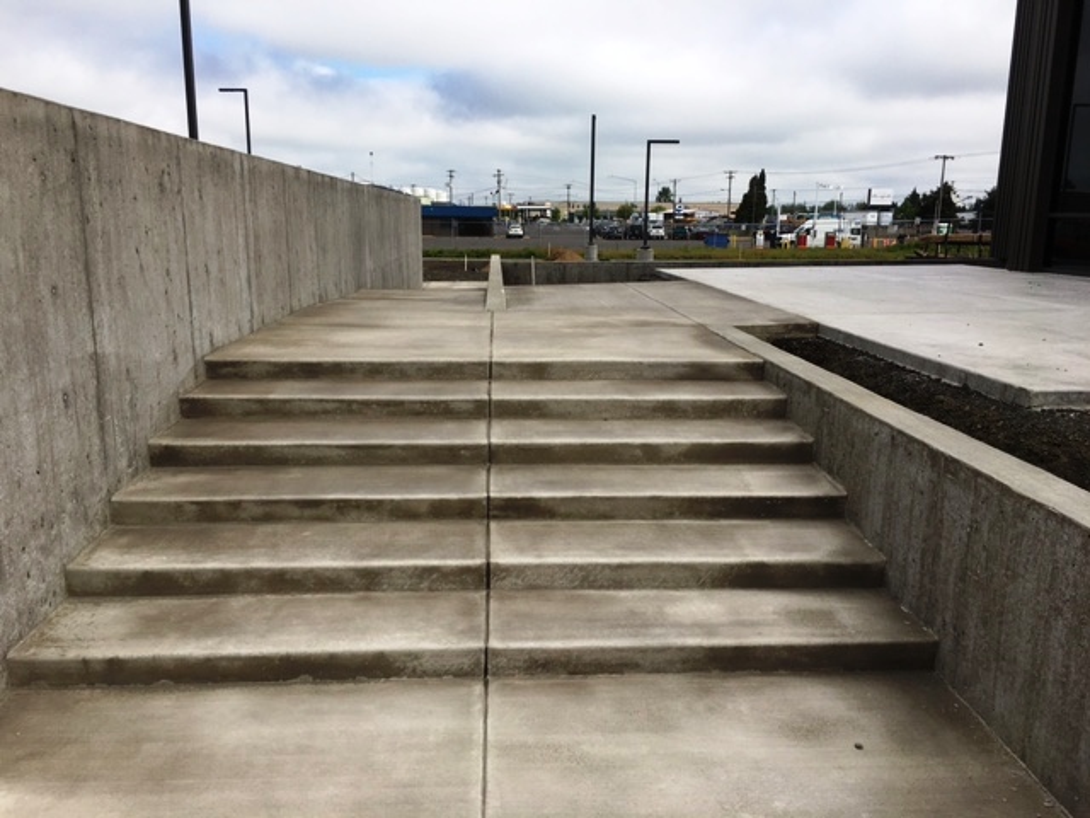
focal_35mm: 29
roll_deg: -0.8
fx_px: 913
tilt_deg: -11.5
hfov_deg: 61.7
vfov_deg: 48.2
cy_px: 409
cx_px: 545
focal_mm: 4.15
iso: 25
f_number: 2.2
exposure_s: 1/1876
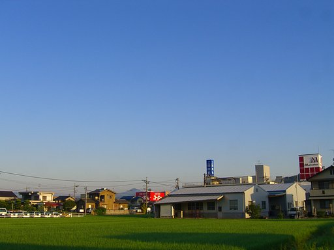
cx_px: 167
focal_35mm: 38
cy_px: 125
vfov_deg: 37.7
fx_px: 367
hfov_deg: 49.0
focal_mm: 7.9
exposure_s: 1/500
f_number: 4
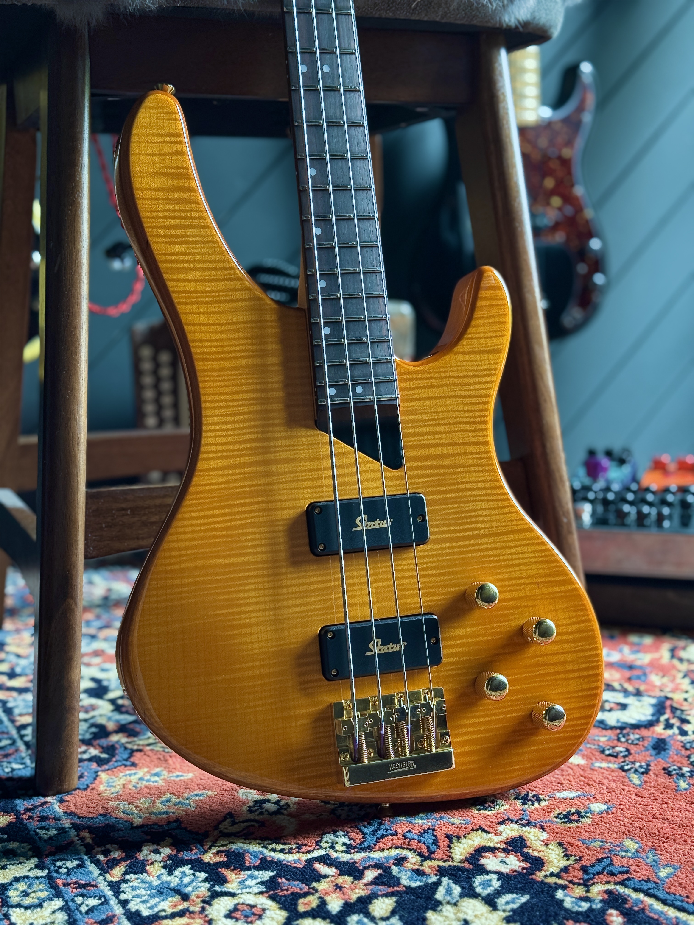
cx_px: 347
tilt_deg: -8.3
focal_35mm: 48
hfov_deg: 30.3
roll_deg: +0.9
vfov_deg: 39.7
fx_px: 1283
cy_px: 462
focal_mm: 6.76
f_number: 1.78
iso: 250
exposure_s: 1/52
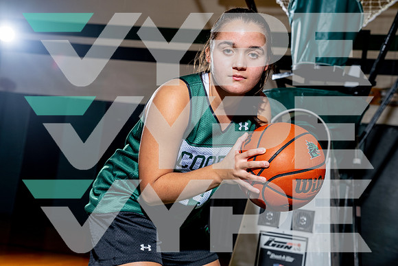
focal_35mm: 60
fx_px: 663
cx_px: 199
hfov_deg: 33.4
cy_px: 133
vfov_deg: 22.6
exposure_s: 1/125
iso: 100
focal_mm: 60
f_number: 6.3
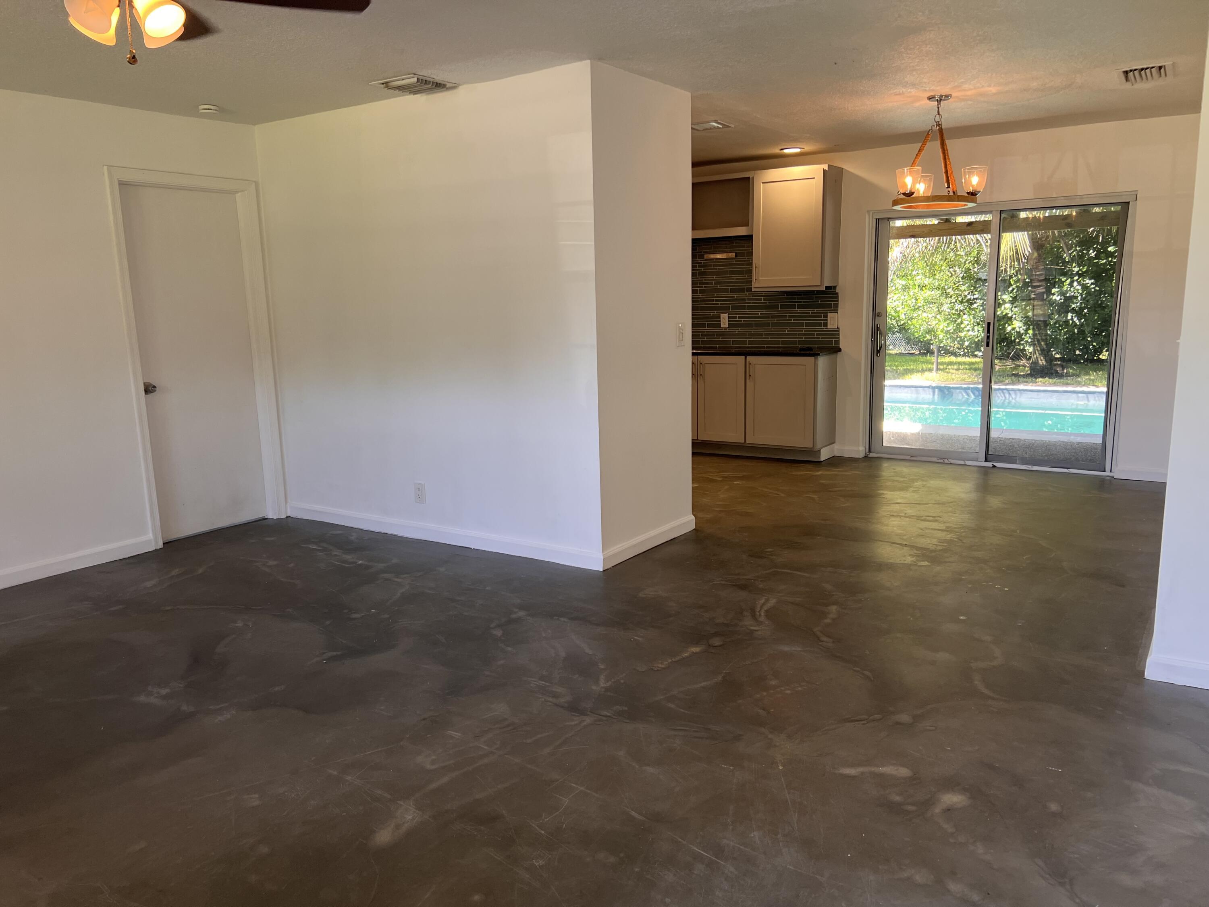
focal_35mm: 26
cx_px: 604
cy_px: 454
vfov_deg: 53.1
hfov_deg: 67.3
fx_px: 908
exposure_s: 1/60
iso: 80
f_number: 1.5
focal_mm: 5.7
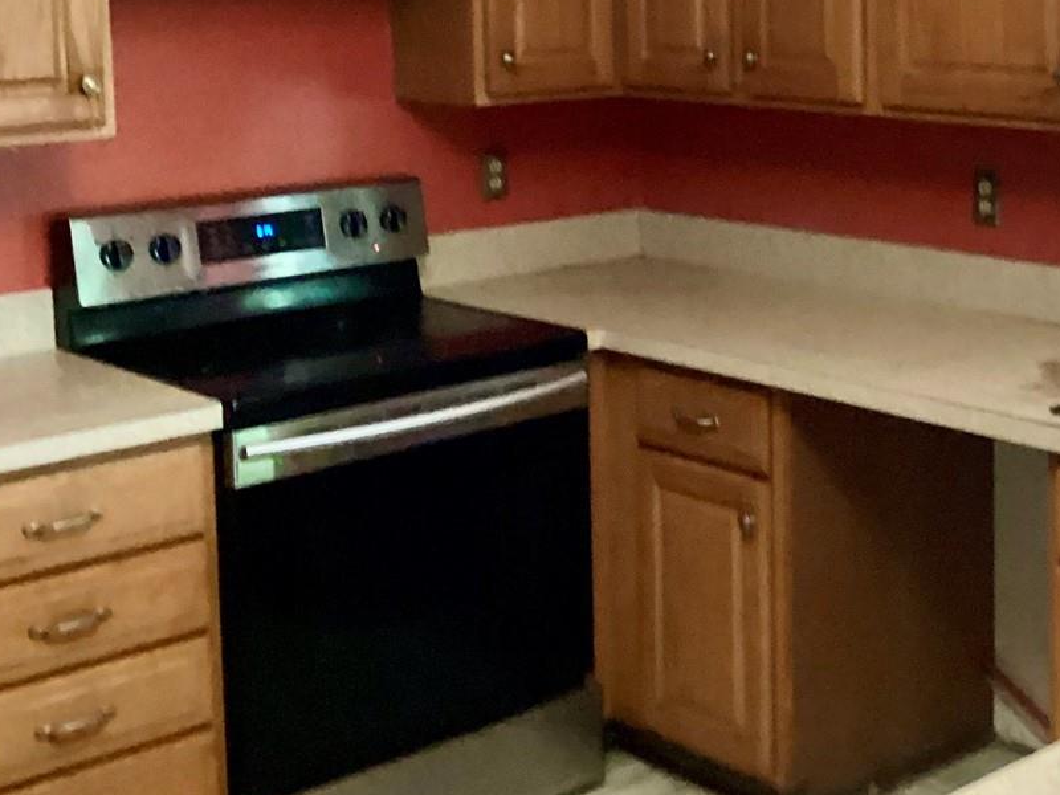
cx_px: 792
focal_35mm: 62
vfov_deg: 23.2
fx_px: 1899
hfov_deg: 30.7
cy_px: 138
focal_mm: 3.3
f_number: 2.4
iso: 500
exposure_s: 1/25
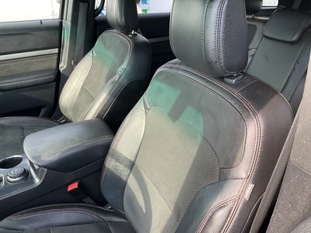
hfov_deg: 61.7
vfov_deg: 48.2
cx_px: 156
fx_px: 261
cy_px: 116
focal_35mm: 29
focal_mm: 3
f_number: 1.8
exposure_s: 1/122
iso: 32
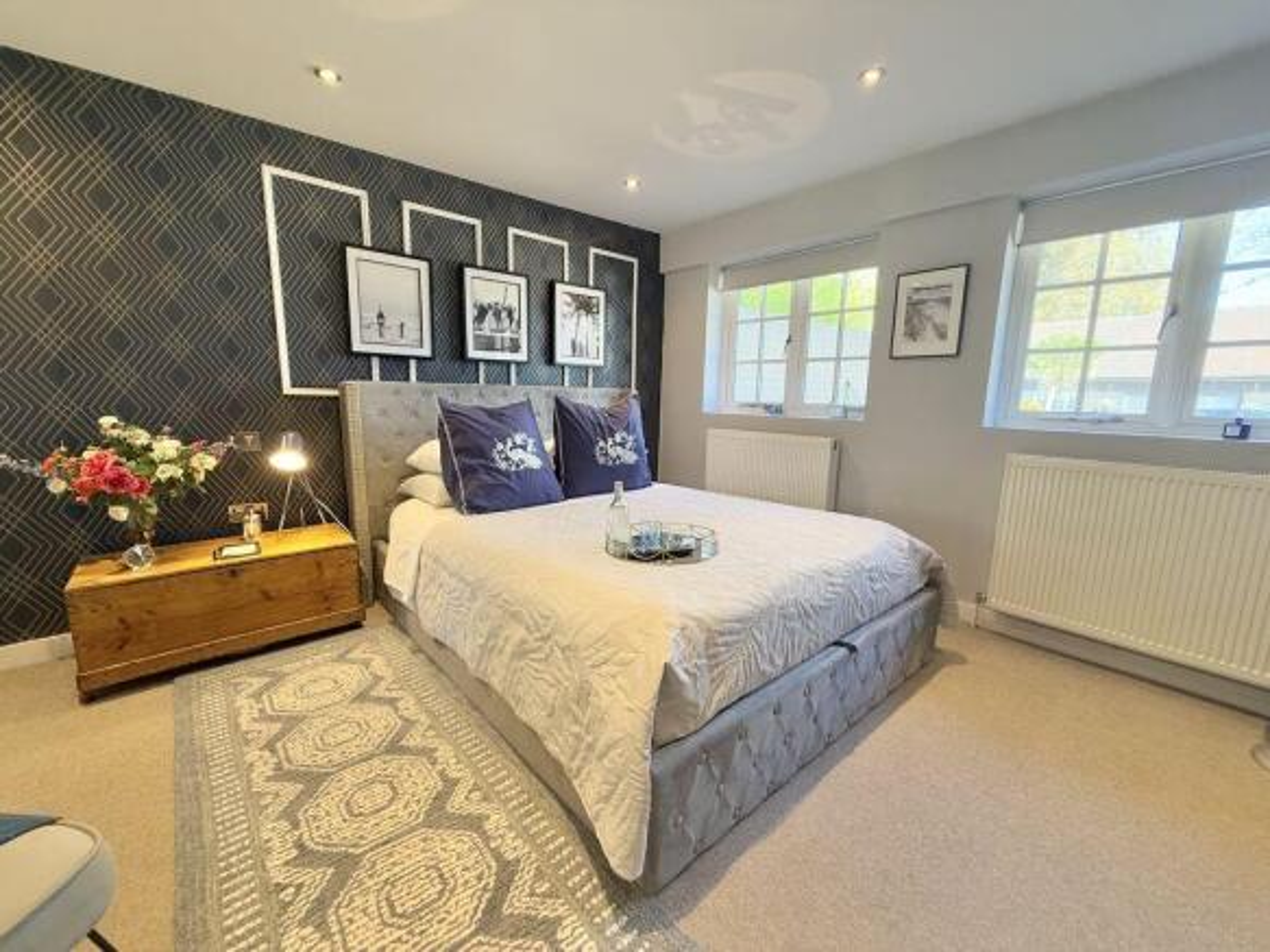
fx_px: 514
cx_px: 635
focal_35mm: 14
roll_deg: -1.1
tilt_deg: -9.2
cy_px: 476
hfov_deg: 102.1
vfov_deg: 85.7
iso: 200
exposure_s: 1/100
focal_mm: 2.22
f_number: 2.2
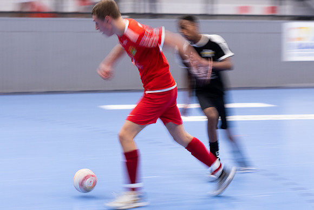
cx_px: 157
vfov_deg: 12.7
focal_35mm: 108
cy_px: 105
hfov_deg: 18.9
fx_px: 944
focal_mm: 70
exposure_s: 1/30
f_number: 4
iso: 1000
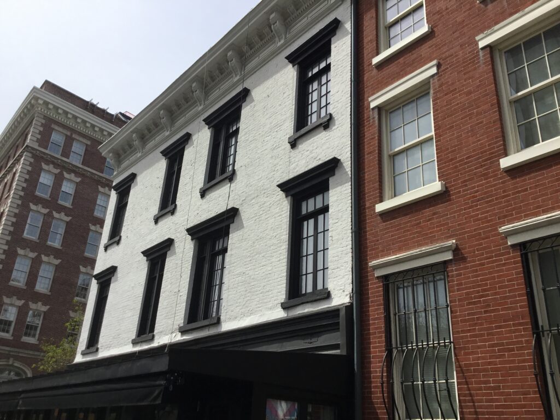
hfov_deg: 58.4
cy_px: 210
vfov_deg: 45.4
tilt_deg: +24.6
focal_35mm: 31
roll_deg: -3.4
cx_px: 280
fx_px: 502
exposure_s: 1/2092
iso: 25
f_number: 2.4
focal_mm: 3.3
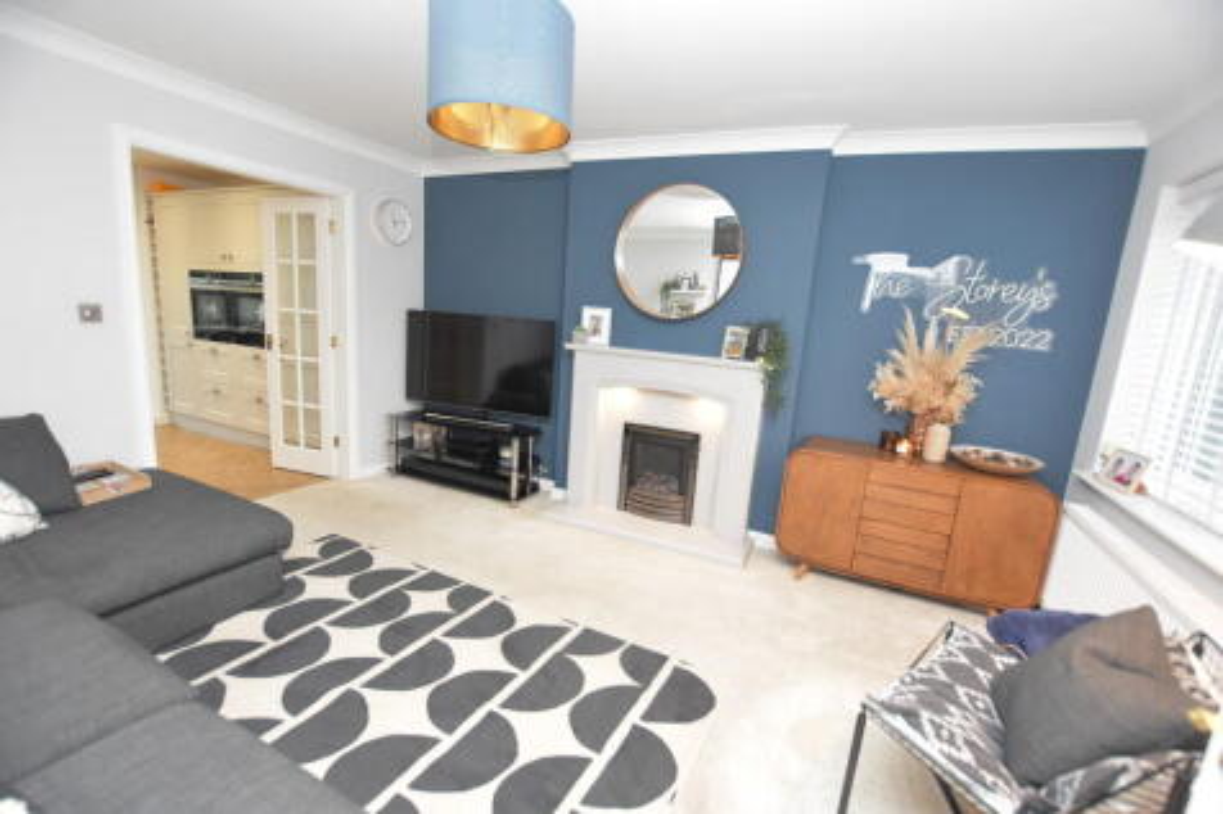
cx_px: 612
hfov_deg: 100.4
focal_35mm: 15
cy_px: 407
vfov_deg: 77.3
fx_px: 509
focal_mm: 10
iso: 1600
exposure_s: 1/60
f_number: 4
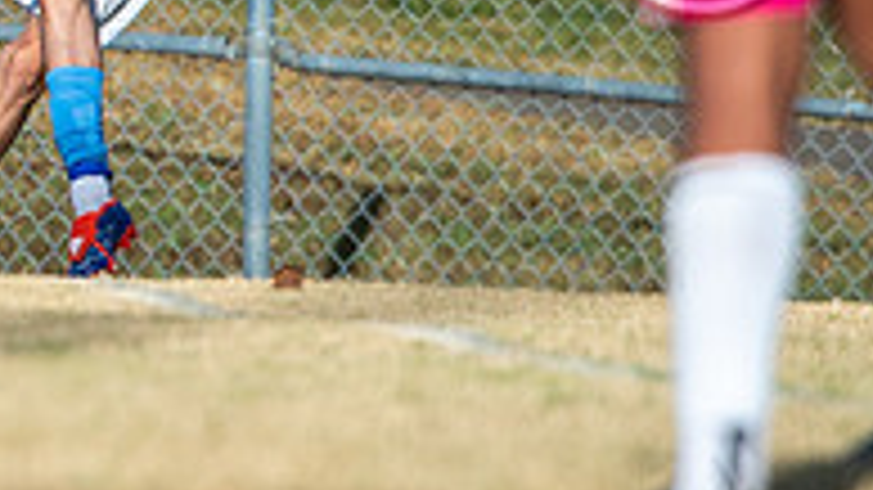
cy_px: -37
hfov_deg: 1.3
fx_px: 39619
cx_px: -320
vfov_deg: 0.7
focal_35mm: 1712
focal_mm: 400
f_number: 5
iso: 400
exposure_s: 1/2500
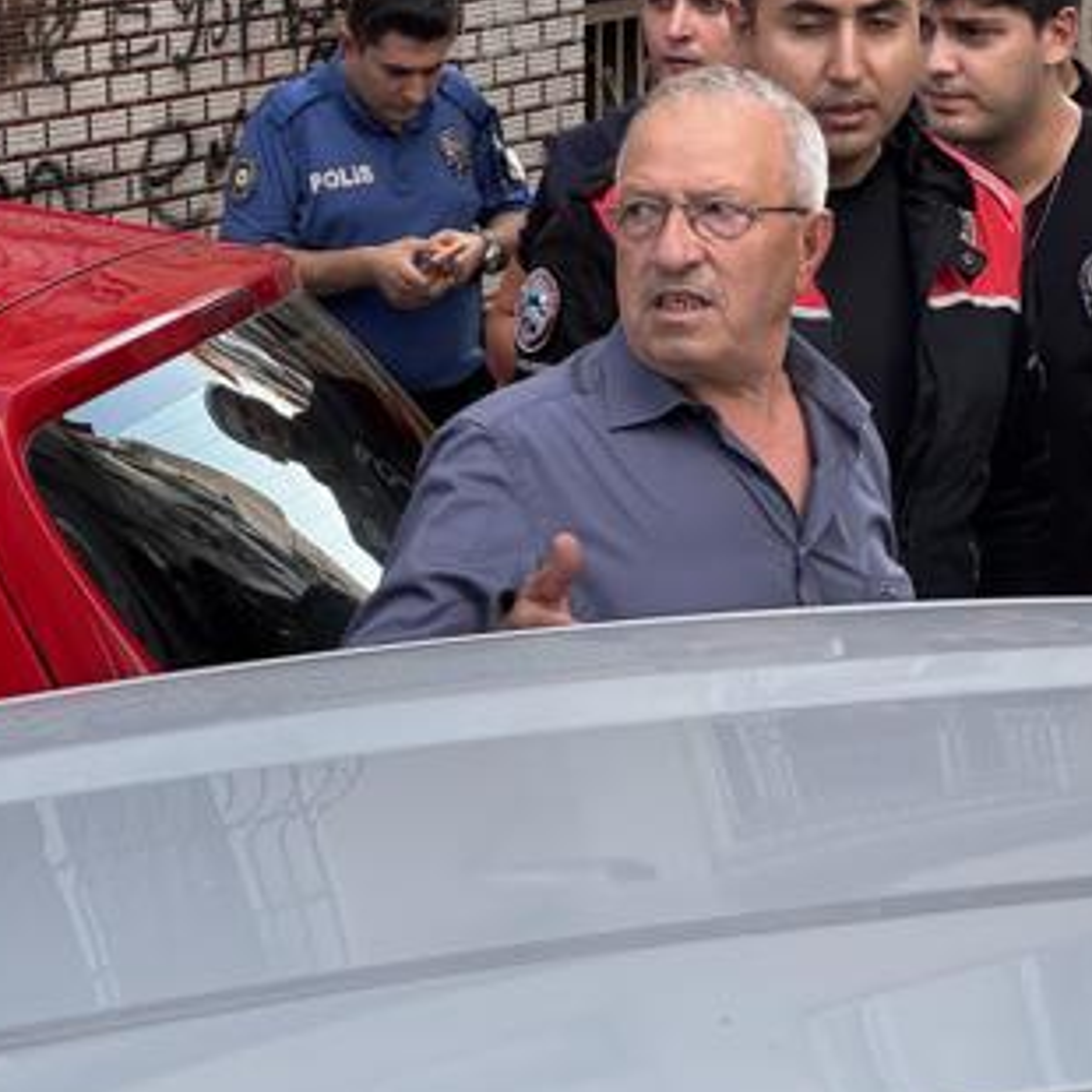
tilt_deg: -10.4
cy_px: 391
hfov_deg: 14.5
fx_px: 4283
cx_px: 856
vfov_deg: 14.5
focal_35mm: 120
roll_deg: -1.0
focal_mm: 9
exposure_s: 1/99
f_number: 2.8
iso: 125
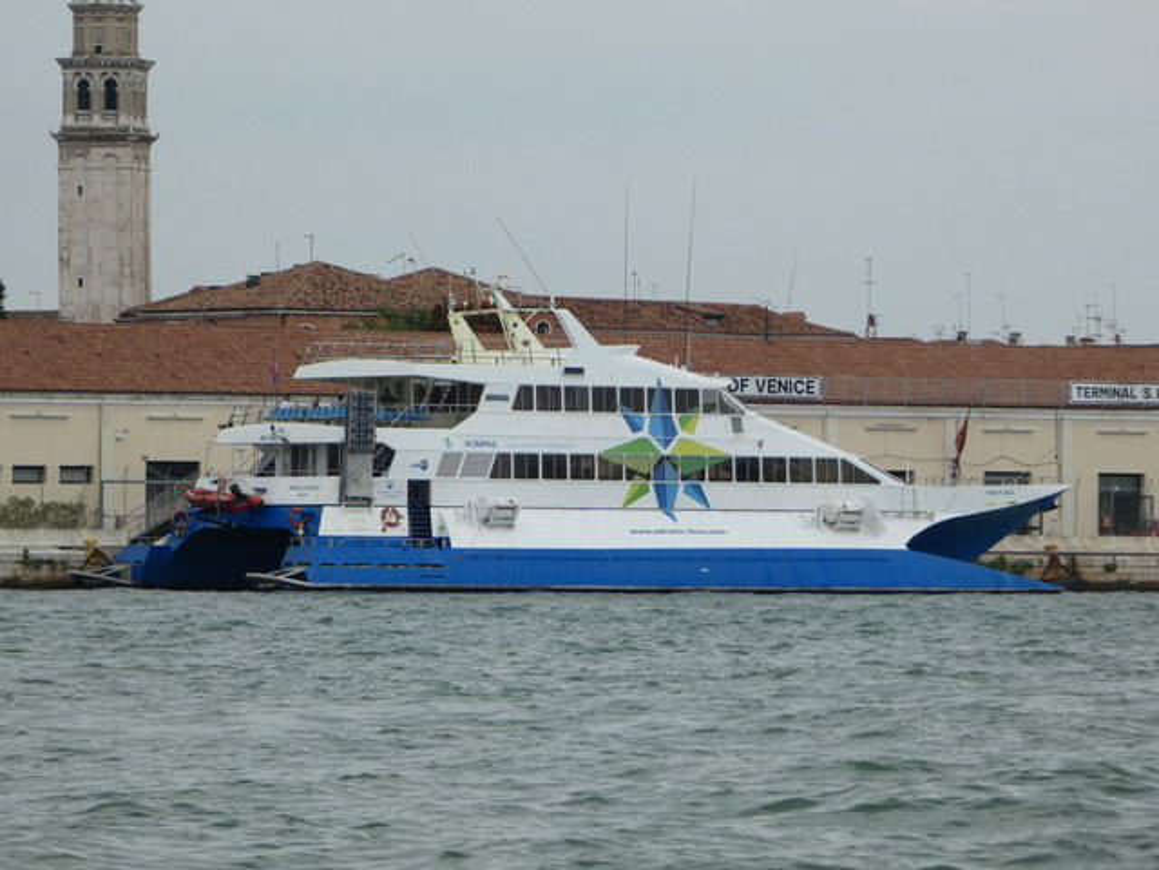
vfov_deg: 6.3
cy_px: 435
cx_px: 580
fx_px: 7902
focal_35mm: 236
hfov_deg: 8.4
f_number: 5.5
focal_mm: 42.3
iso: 80
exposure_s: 1/500
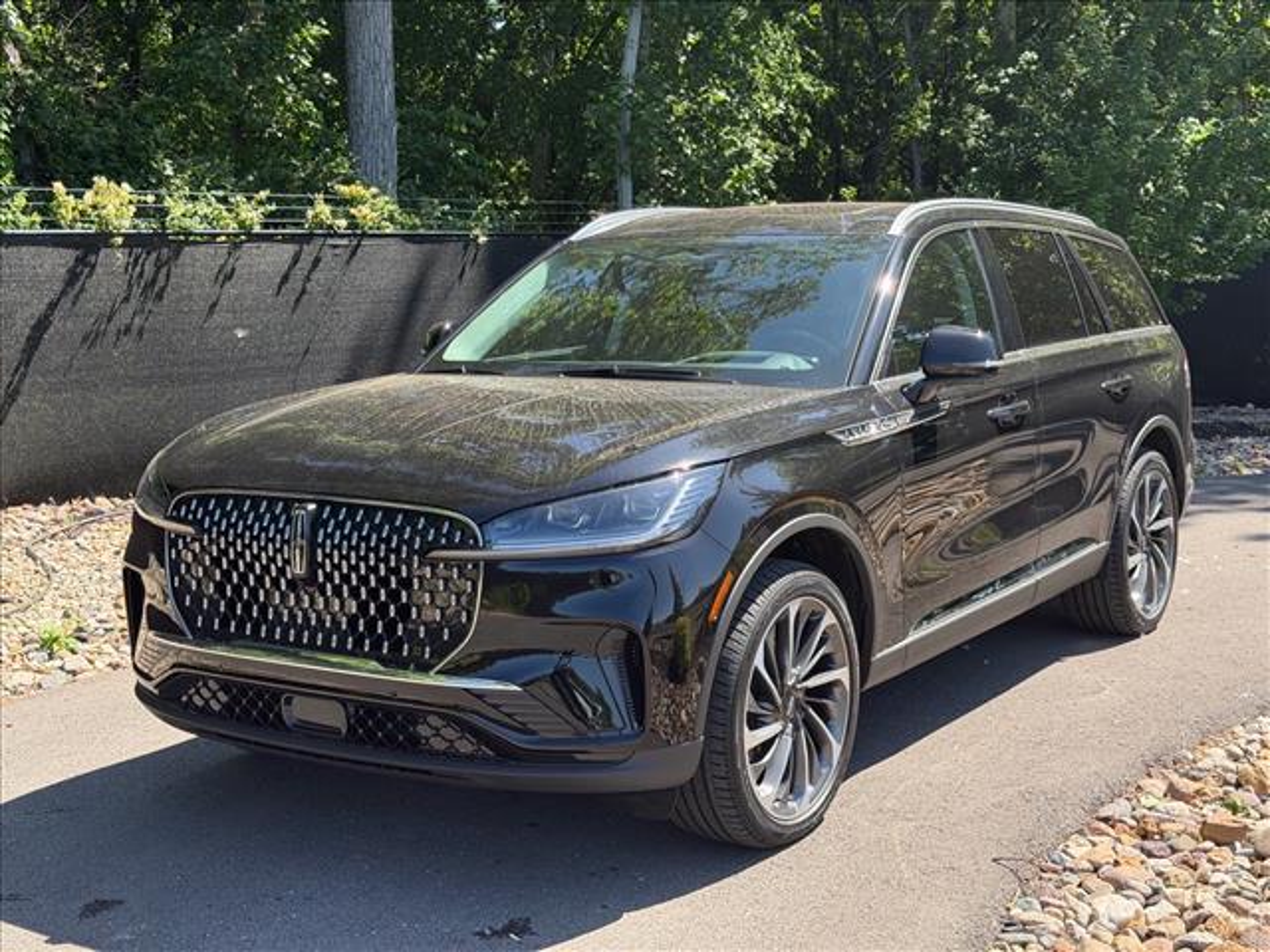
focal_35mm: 48
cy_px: 476
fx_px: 1761
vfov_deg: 30.3
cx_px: 635
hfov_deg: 39.7
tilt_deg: -8.0
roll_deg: -2.0
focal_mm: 6.76
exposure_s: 1/1285
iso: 80
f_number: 1.78
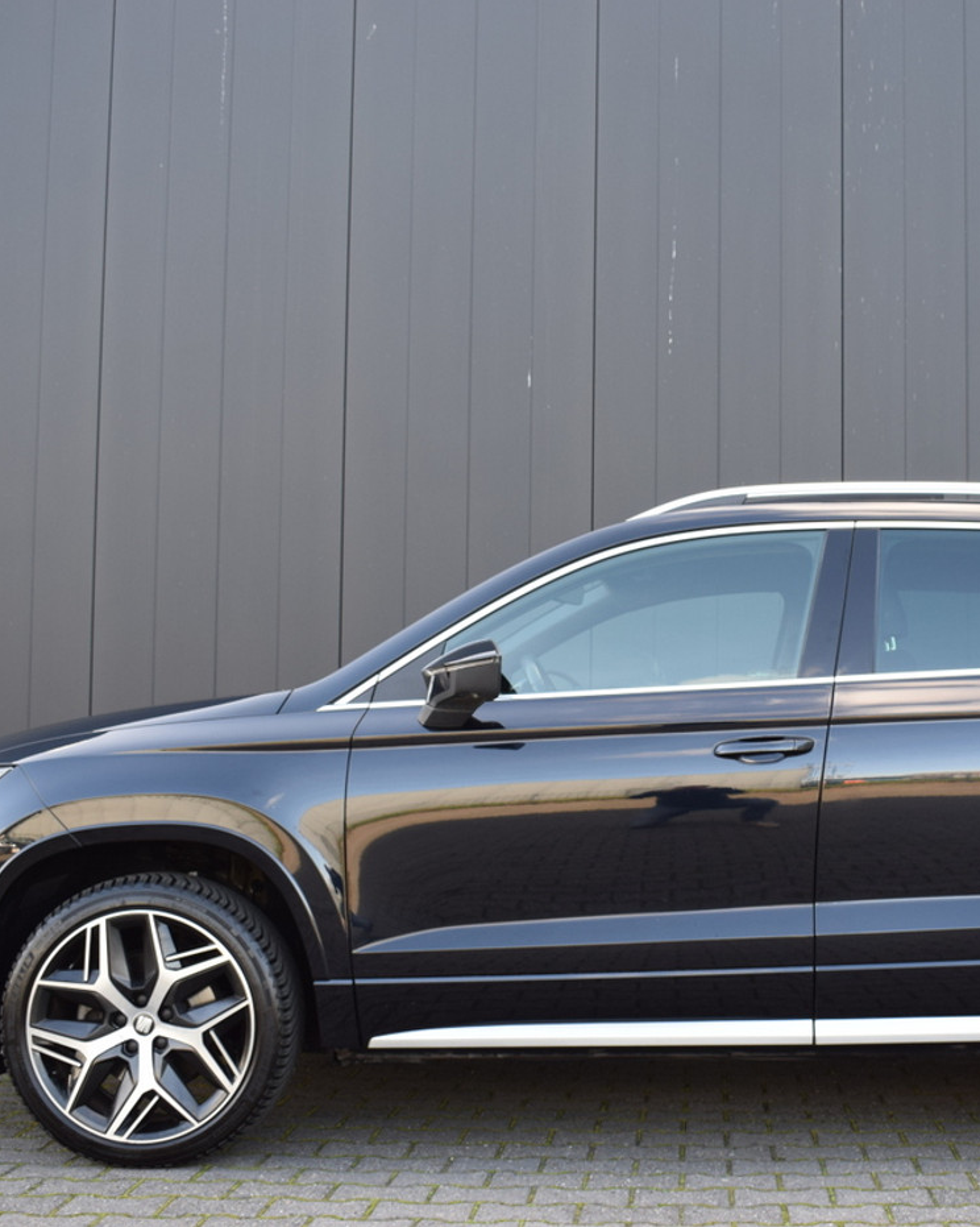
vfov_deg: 38.3
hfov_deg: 30.6
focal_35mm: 49
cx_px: 709
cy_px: 614
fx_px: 1767
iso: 400
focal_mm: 23
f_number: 5.6
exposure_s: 1/125
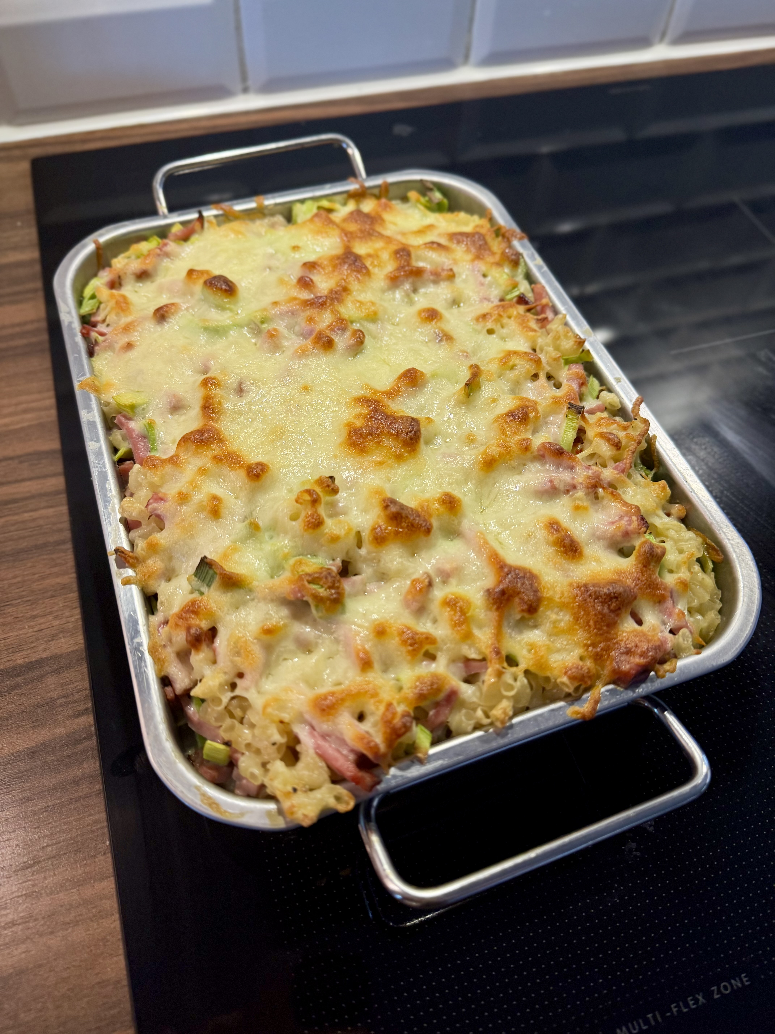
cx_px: 388
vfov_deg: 71.6
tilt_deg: -56.7
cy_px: 517
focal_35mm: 24
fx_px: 716
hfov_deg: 56.8
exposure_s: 1/83
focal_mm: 6.76
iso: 200
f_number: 1.78
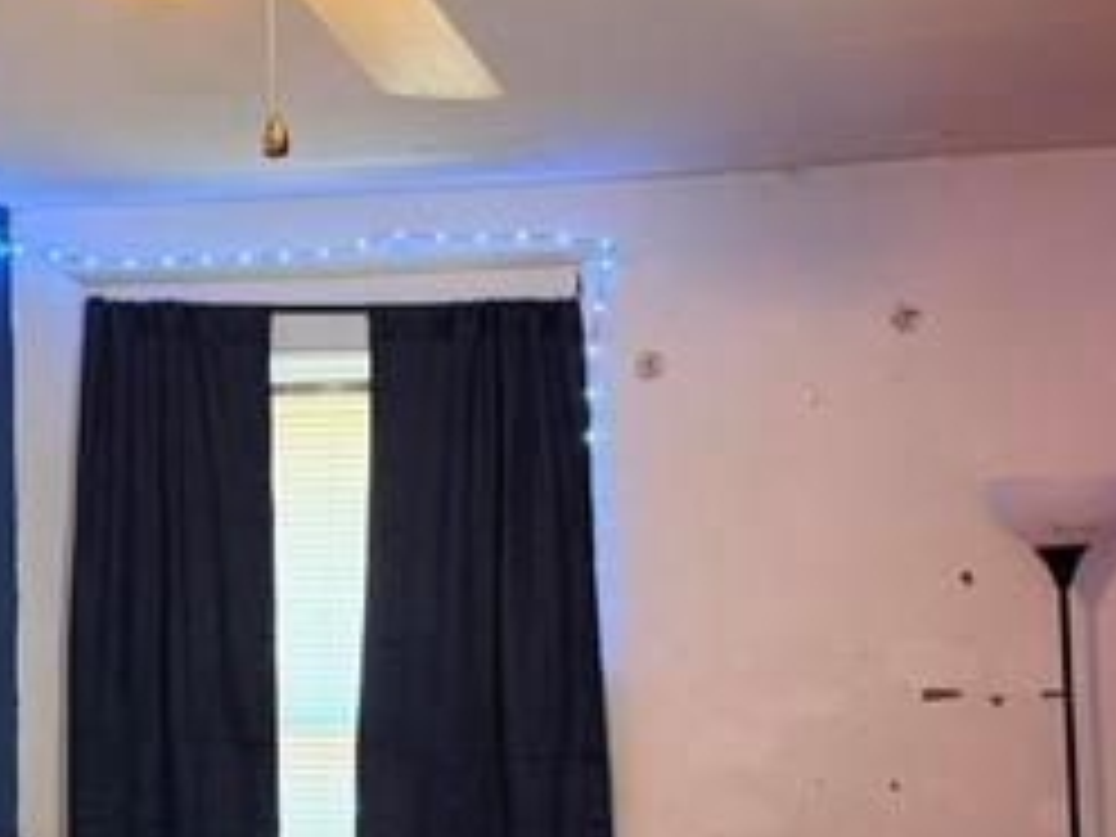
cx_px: 508
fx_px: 1999
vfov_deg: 23.5
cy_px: 598
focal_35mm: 62
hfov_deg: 31.2
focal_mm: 6.76
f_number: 1.78
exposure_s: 1/60
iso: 500
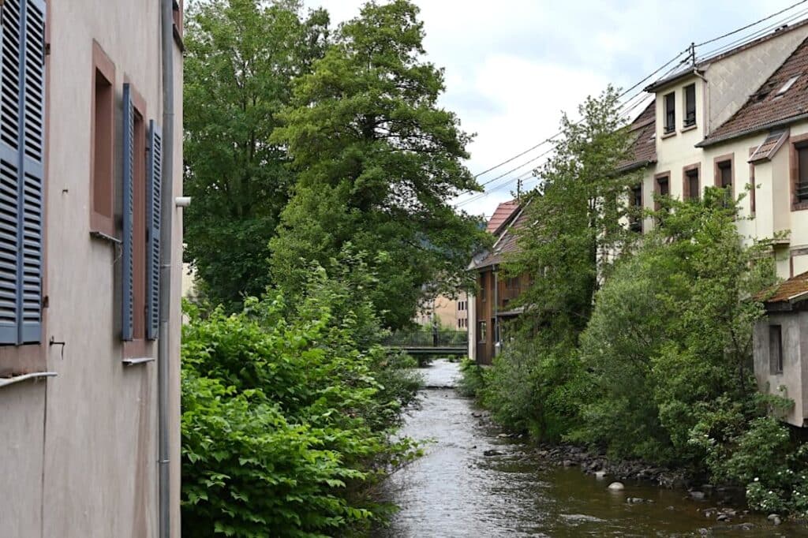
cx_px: 404
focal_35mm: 50
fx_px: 1122
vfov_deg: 27.0
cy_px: 269
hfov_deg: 39.6
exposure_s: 1/320
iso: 100
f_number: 6.3
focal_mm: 50
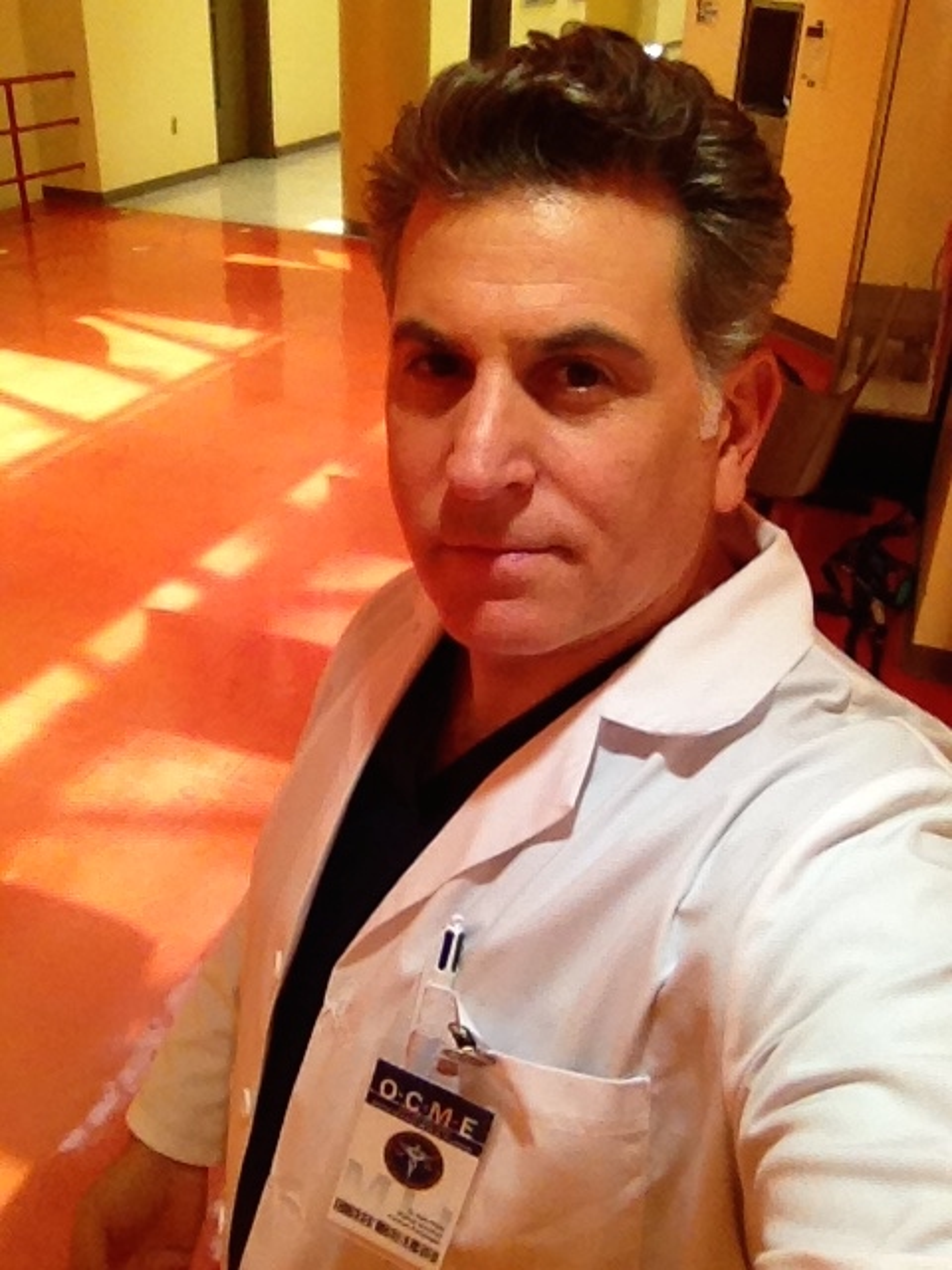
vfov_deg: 52.6
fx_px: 1283
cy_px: 635
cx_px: 476
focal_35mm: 35
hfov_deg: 40.7
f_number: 2.4
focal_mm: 1.85
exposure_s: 1/370
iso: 125
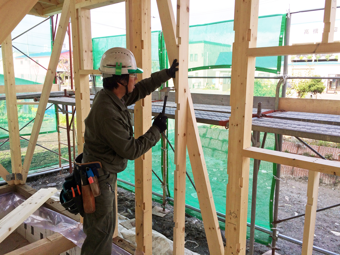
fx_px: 285
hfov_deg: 61.7
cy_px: 128
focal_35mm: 29
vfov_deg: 48.2
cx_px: 170
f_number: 2.2
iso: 32
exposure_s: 1/586
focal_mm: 4.15
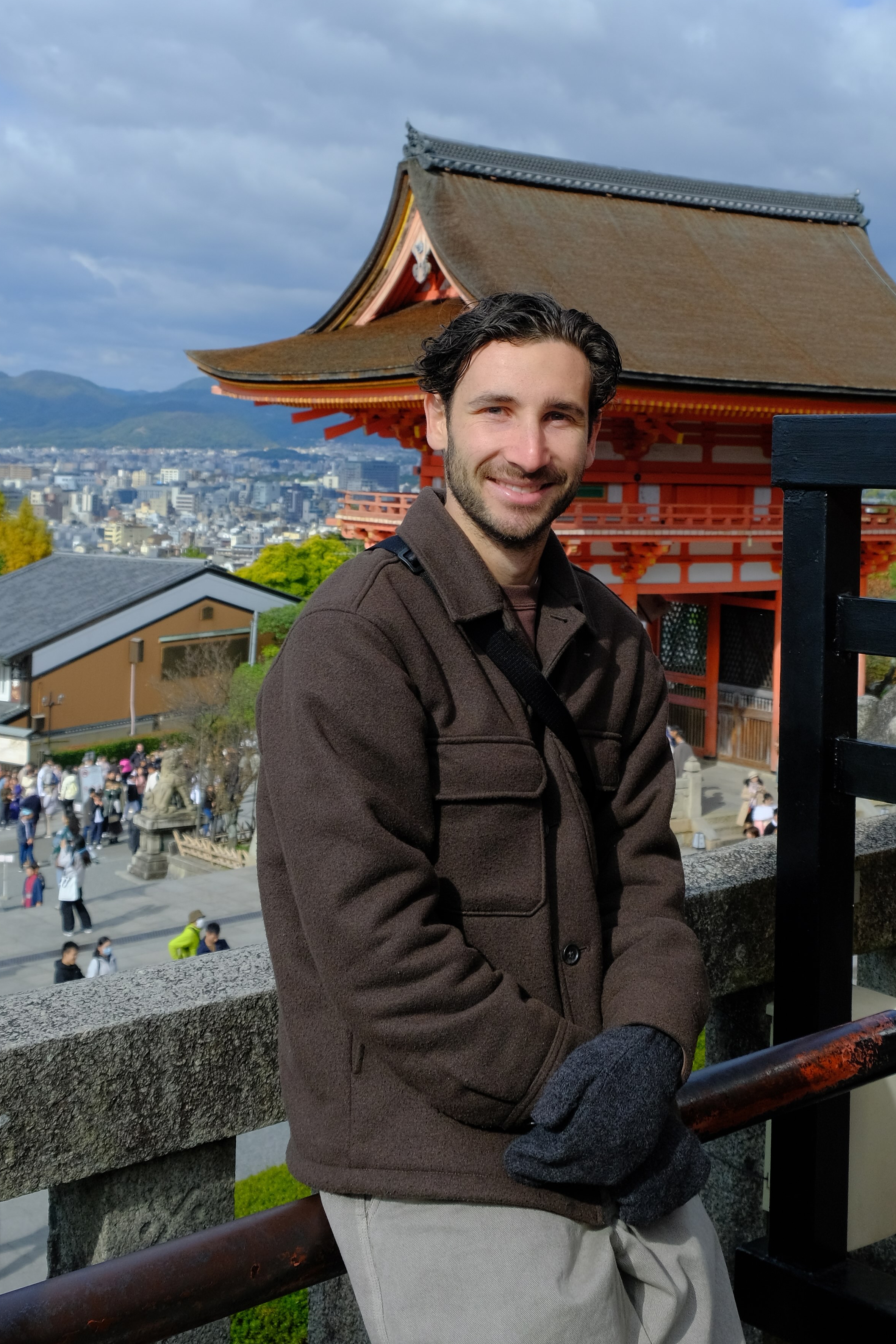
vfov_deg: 49.4
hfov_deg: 34.9
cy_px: 401
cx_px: 565
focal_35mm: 38
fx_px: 1418
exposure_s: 1/1400
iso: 320
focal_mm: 18
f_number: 5.6
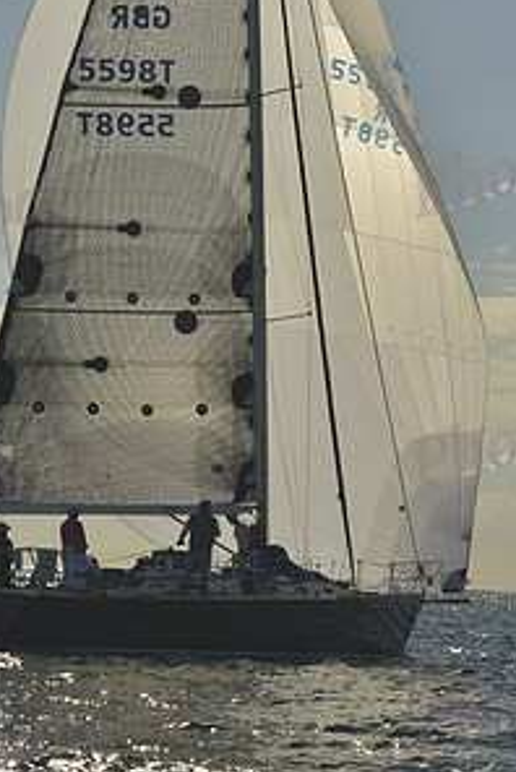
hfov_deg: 10.0
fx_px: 2938
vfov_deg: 14.9
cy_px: 323
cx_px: 278
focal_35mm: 137
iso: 200
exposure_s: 1/640
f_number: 11
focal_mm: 70
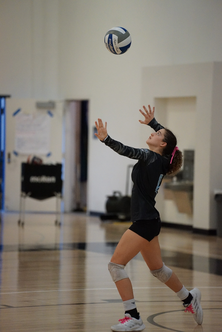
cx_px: 111
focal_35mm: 180
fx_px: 1662
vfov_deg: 11.4
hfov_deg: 7.6
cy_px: 166
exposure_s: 1/1000
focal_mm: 180
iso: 6400
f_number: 2.8
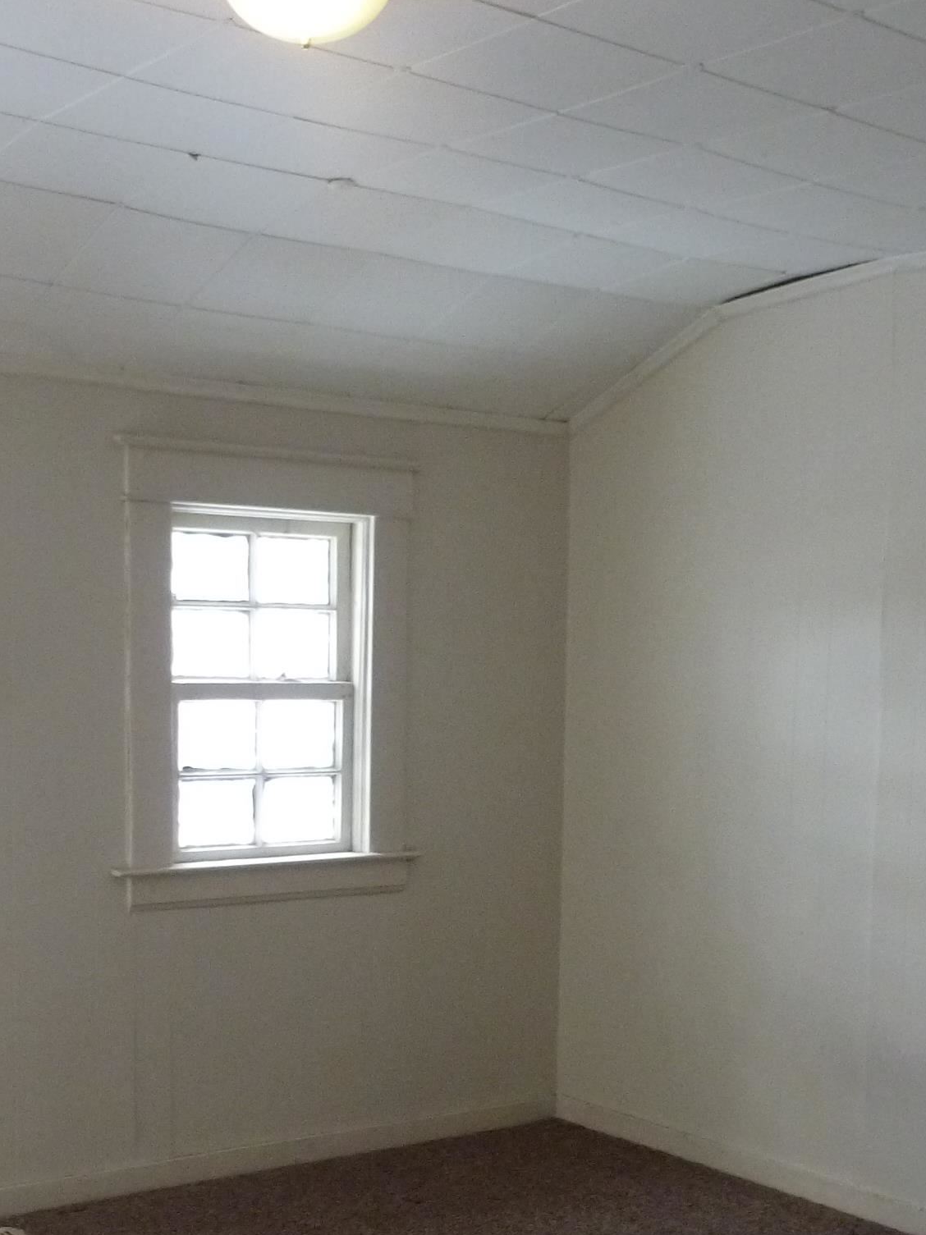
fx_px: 1748
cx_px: 459
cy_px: 851
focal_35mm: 49
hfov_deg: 29.7
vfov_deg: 38.4
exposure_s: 1/60
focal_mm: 4.3
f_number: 3.3
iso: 400
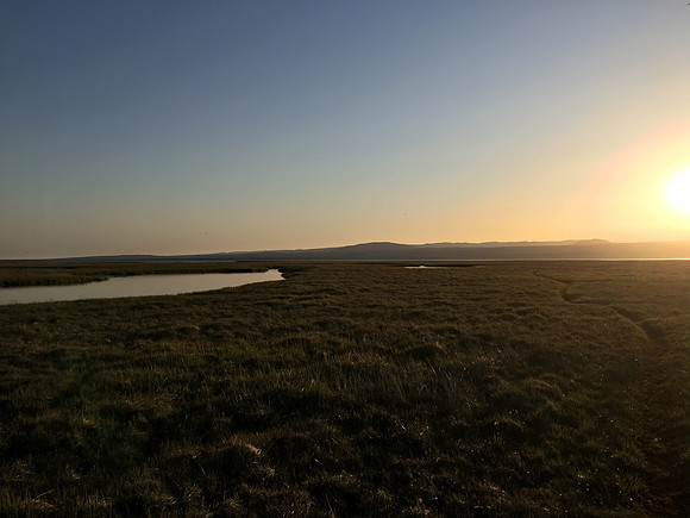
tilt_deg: +0.6
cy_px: 259
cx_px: 345
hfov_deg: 61.7
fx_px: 578
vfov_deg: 48.2
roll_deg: +0.9
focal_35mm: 29
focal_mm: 4.15
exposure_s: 1/1876
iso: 25
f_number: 2.2
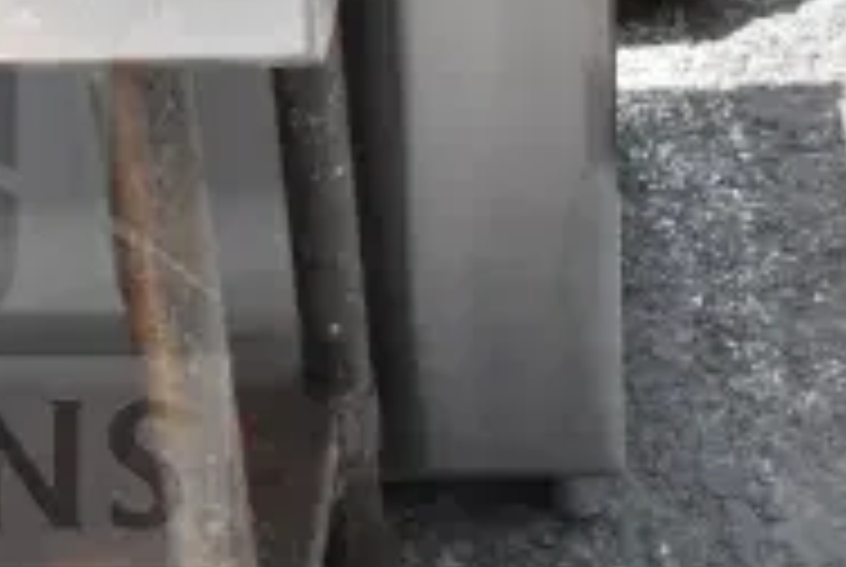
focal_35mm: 107
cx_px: -279
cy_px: 214
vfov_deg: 12.8
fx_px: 2518
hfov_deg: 17.7
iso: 6400
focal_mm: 22
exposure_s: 1/1250
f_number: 20
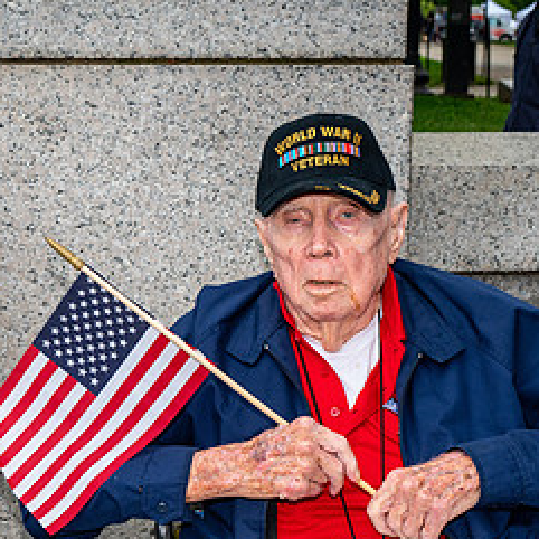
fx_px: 1515
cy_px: 371
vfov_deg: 20.1
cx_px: 136
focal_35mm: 86
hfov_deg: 20.0
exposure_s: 1/640
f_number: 8
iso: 1100
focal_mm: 42
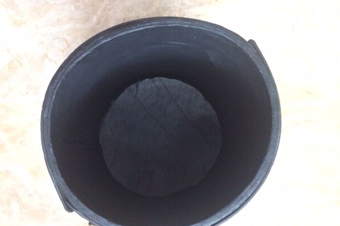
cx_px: 160
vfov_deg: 41.0
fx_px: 302
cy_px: 130
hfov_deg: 58.7
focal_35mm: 32
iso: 320
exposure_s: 1/25
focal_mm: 4.15
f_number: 2.2
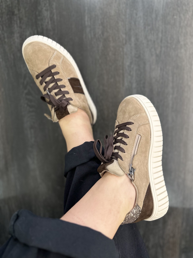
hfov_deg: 56.8
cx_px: 96
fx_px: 178
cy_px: 129
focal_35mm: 24
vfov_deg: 71.6
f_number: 1.78
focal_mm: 6.86
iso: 160
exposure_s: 1/50
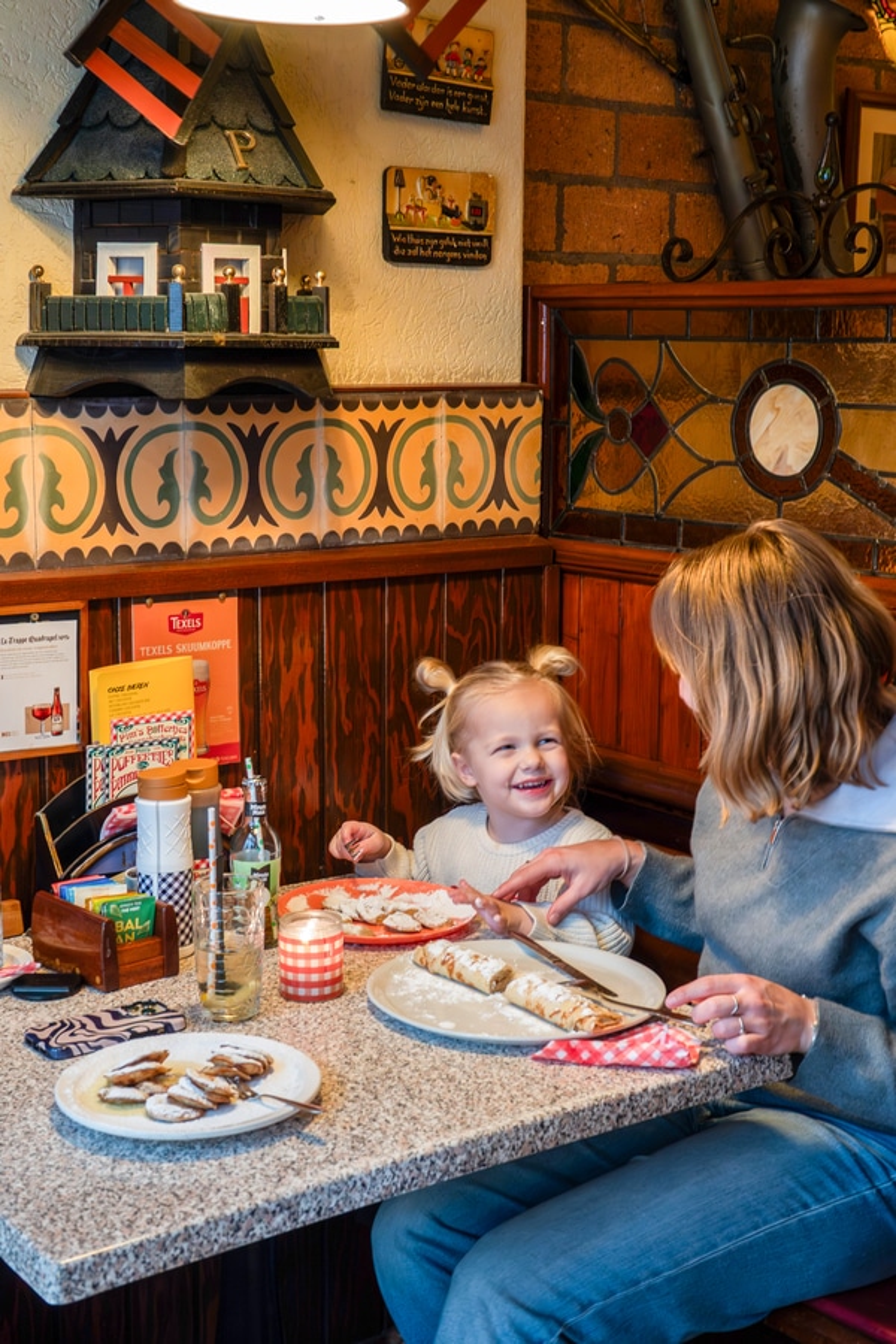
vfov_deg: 41.1
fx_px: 1792
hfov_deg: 28.1
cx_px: 448
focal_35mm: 48
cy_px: 672
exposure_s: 1/20
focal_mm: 17.55
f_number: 3.2
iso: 800
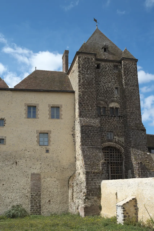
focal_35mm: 35
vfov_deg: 54.4
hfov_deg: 37.8
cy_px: 116
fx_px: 225
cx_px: 77
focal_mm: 23.3
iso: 200
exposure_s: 1/420
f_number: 8
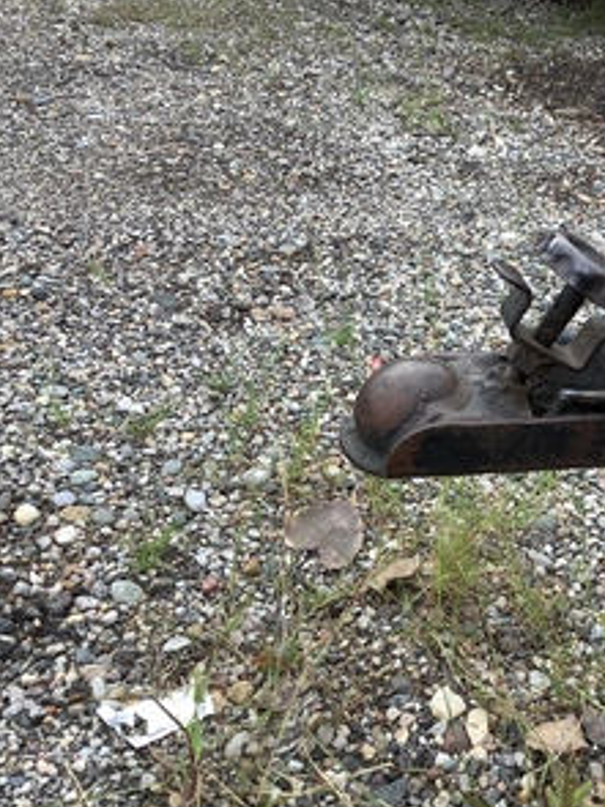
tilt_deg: -34.0
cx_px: 460
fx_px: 979
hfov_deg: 33.6
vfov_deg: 44.8
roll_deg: -11.0
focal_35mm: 42
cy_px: 405
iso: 25
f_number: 2.4
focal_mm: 3.3
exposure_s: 1/167
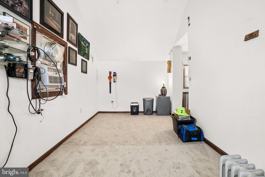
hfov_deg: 96.7
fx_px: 118
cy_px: 88
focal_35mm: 16
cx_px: 132
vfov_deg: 73.8
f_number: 8
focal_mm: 16
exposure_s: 1/4
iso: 500
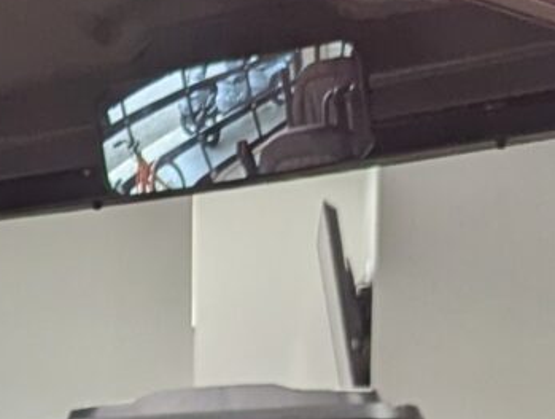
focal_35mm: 176
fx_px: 2827
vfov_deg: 7.7
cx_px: -380
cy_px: 1104
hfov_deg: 10.6
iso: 128
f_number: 1.85
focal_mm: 6.81
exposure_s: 1/142
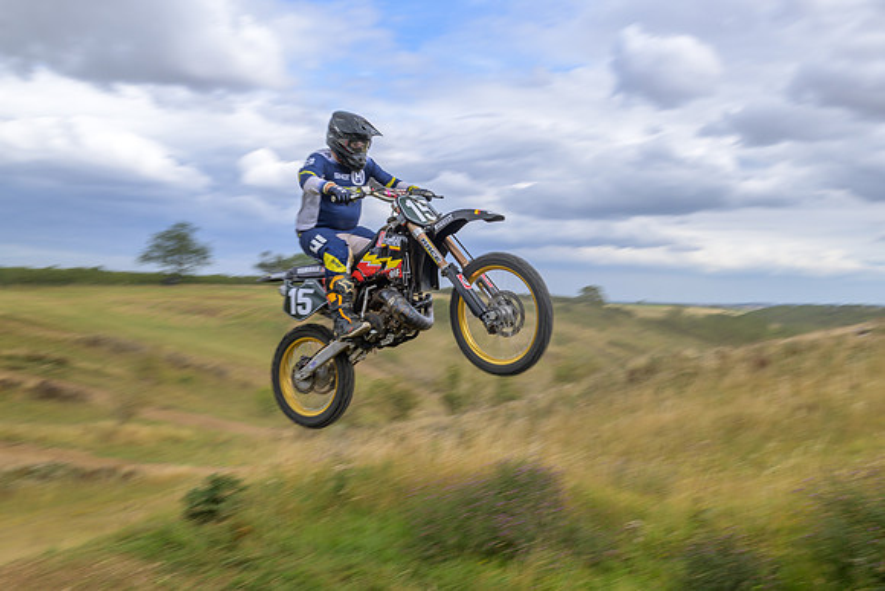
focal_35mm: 33
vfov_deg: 40.3
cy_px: 313
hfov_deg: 57.3
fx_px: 805
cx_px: 513
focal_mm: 24
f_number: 8
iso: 100
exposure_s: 1/160
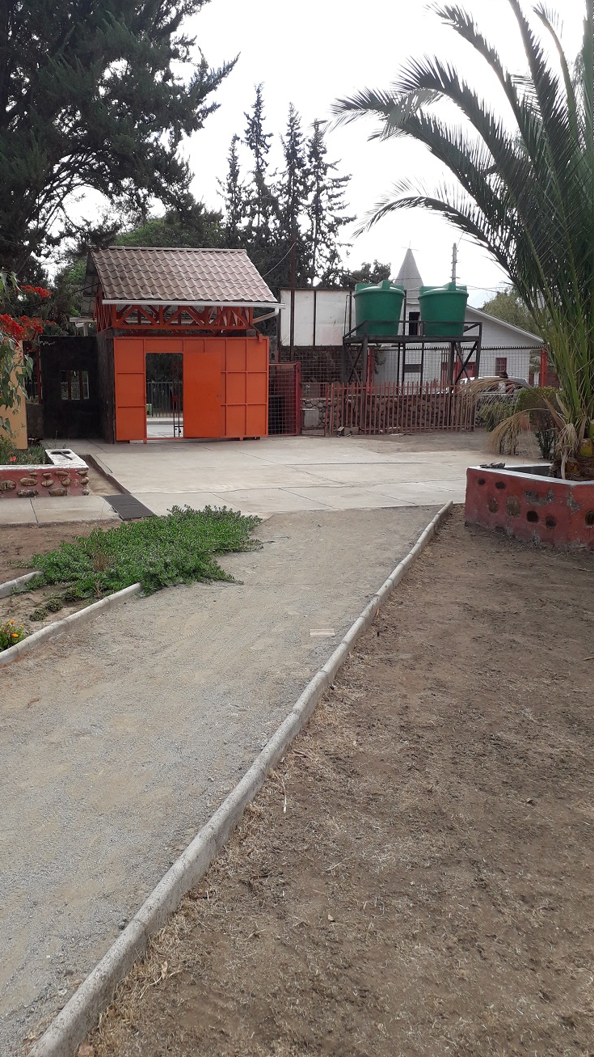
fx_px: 840
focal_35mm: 30
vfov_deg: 64.3
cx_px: 199
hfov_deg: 38.5
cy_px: 528
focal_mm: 3.6
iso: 40
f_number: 1.9
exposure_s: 1/576
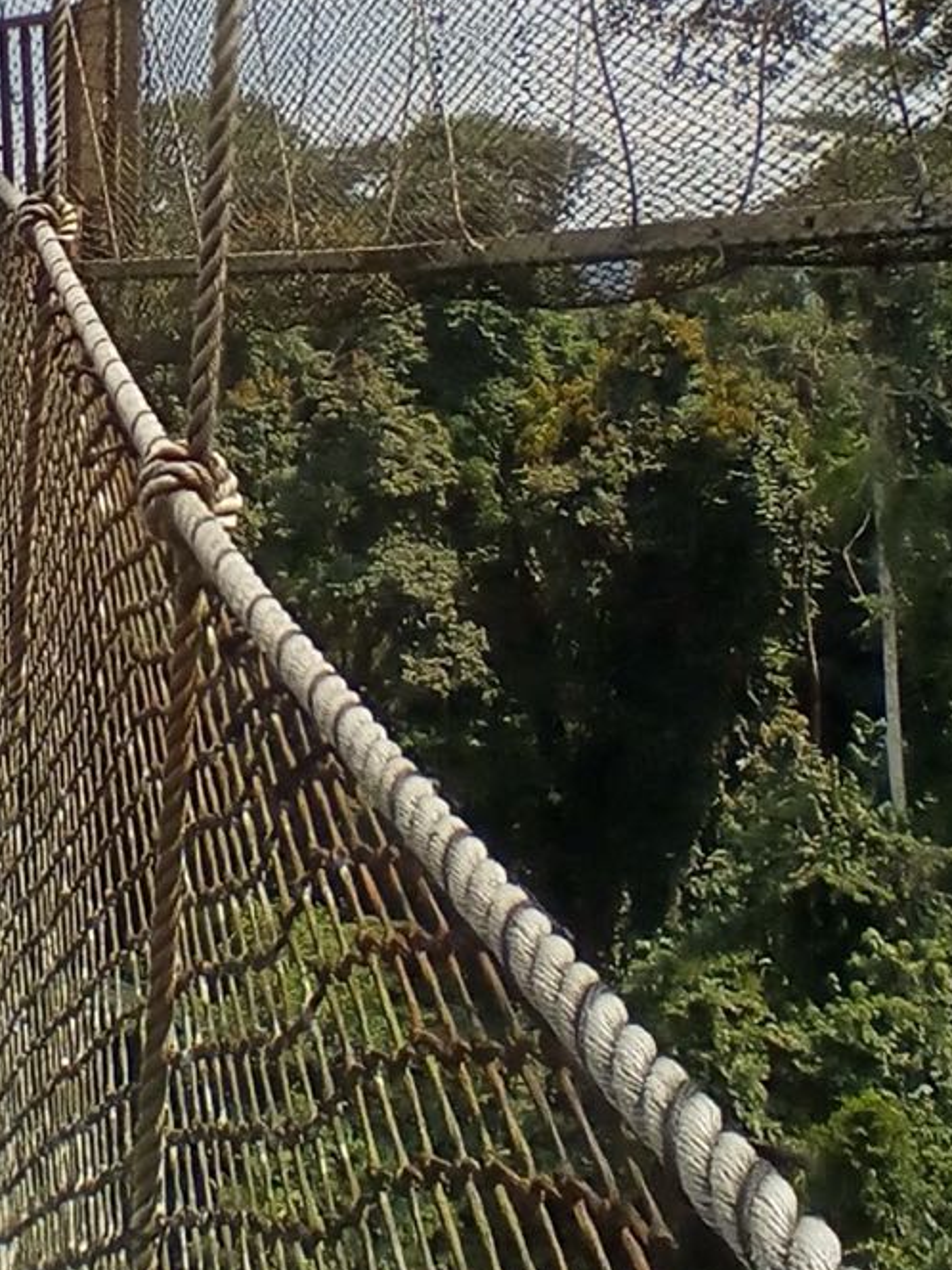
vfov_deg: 33.1
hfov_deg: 25.4
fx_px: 2053
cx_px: 111
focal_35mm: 56
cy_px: 210
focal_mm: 2.38
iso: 103
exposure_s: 1/6211
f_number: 2.4
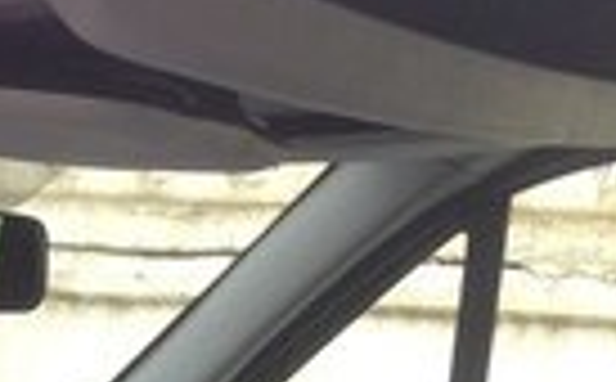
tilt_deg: -23.6
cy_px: 1088
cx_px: 67
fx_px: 2128
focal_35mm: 127
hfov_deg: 16.3
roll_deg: -2.9
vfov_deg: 8.7
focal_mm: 4.12
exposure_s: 1/155
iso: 50
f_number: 2.4
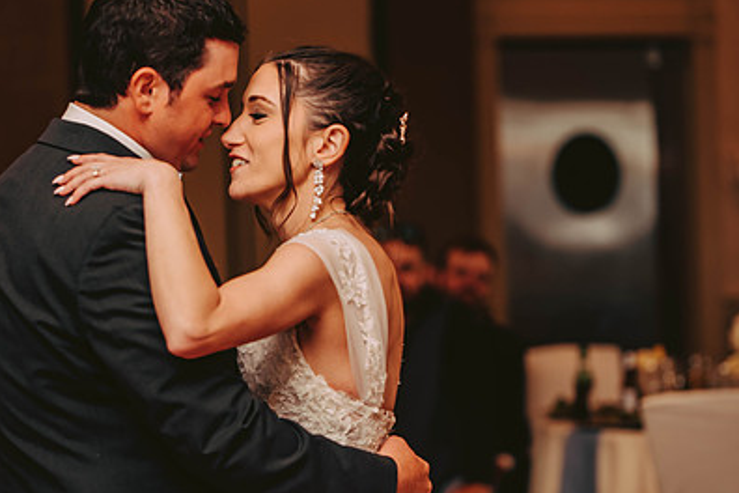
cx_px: 265
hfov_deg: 12.1
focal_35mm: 170
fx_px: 3489
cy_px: 277
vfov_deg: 8.1
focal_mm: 116
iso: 800
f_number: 2.8
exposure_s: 1/60
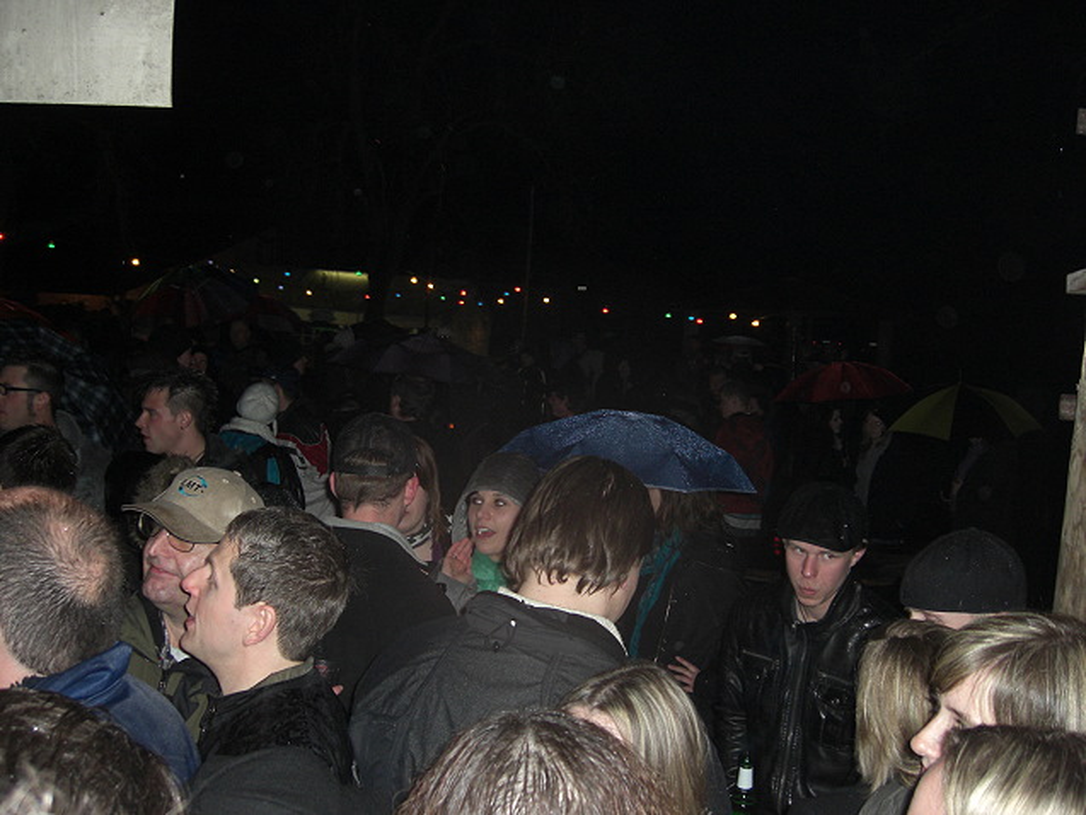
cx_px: 543
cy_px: 408
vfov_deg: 37.7
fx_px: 1192
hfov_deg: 49.0
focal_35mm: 38
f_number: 2.8
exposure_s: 1/60
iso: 200
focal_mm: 7.9
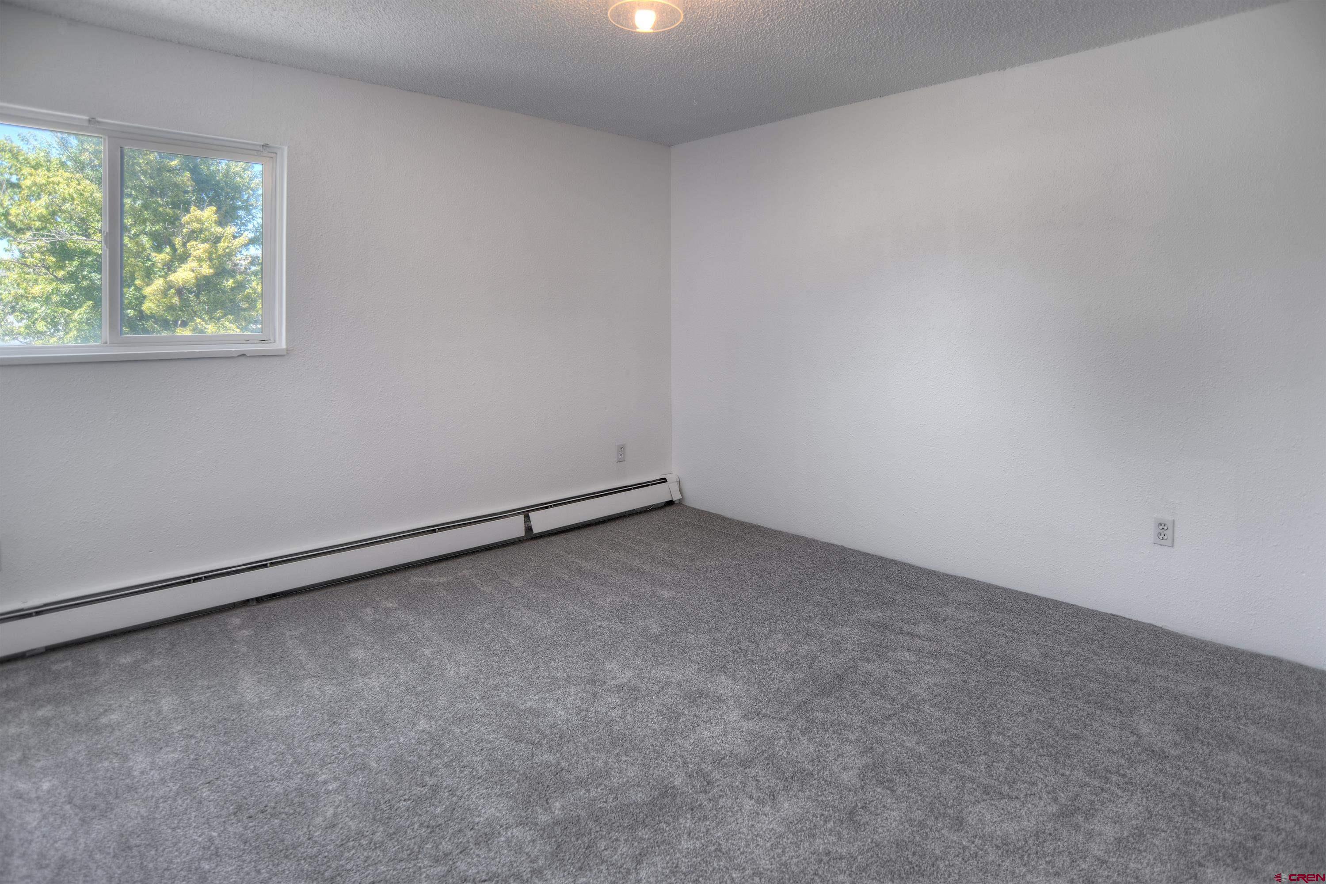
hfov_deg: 90.0
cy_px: 442
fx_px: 663
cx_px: 663
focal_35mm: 18
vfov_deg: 67.4
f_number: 5.6
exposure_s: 1/13
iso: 100
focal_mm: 18
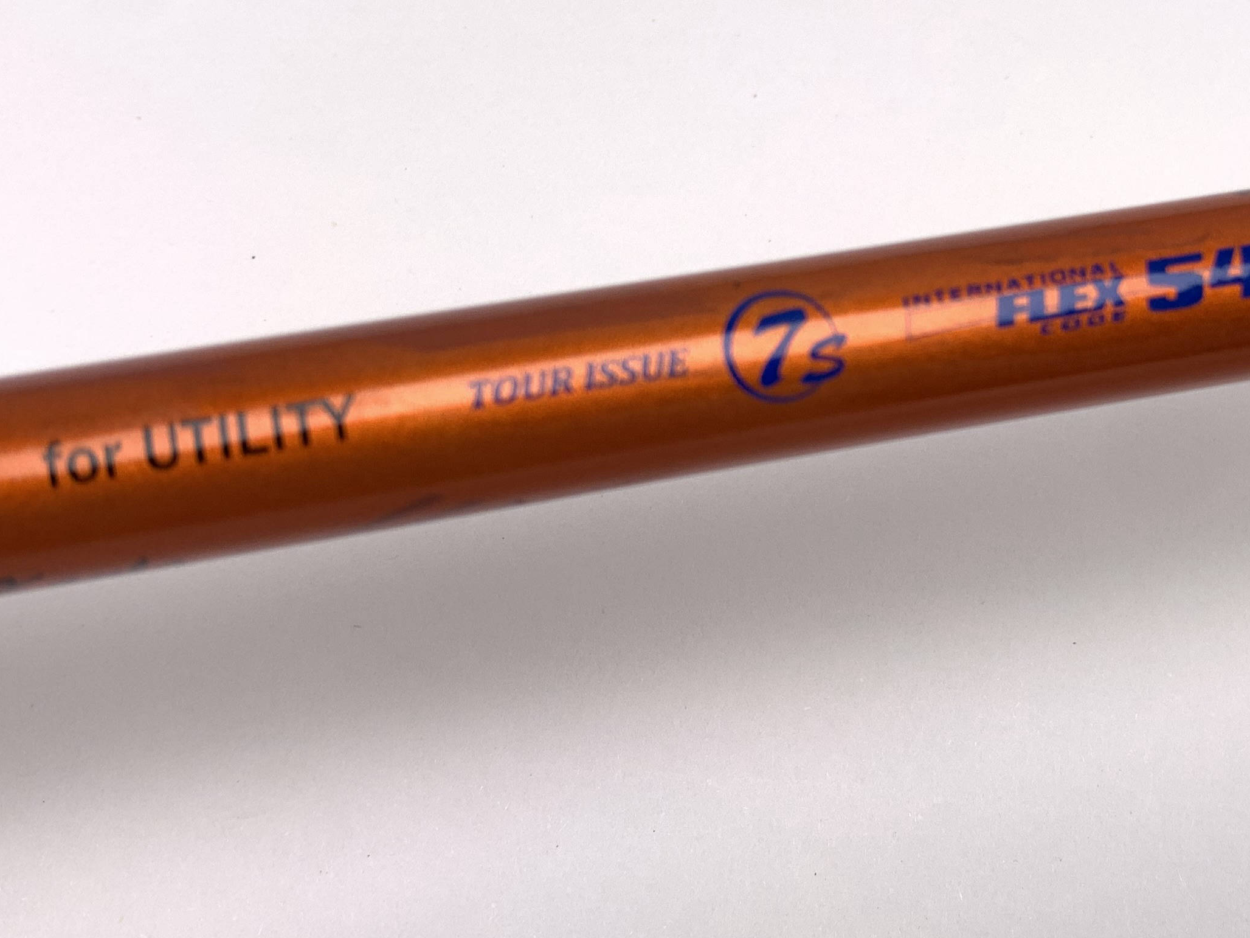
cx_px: 873
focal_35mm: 51
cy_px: 316
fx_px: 1842
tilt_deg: -69.5
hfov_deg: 36.9
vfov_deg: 28.4
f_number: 1.8
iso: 25
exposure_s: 1/220
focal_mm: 4.25
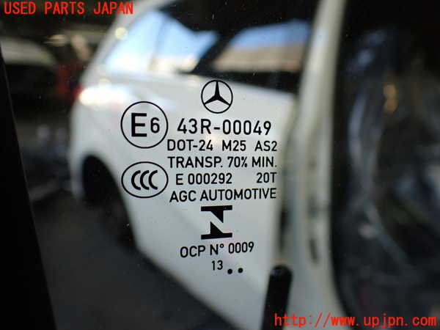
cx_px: 220
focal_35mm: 30
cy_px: 165
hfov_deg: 60.0
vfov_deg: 46.8
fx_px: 381
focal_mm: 5.4
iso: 250
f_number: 2.3
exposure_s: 1/125
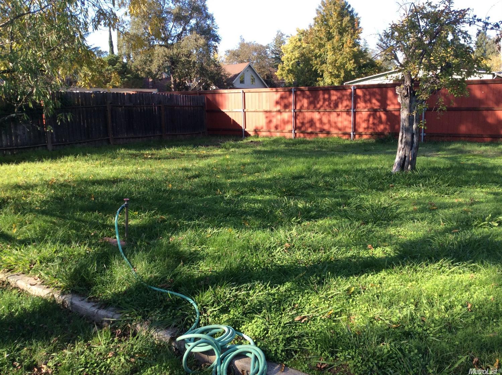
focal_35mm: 32
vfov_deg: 44.0
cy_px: 188
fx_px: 463
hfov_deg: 56.9
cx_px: 251
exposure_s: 1/325
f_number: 2.4
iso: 32
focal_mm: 3.3
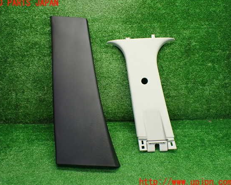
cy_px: 93
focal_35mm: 32
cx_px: 108
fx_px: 219
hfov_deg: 55.6
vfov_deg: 45.8
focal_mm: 5.4
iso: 640
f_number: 2.3
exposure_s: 1/125
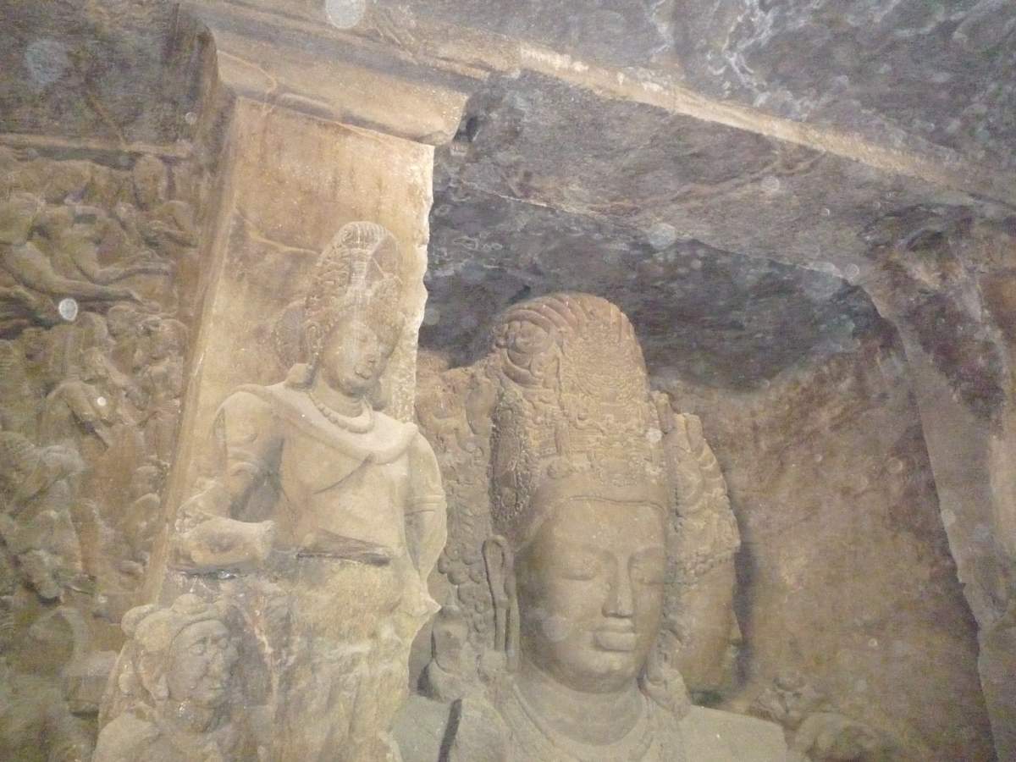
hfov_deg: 61.7
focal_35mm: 29
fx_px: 851
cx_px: 508
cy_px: 381
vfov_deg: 48.2
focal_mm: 4.4
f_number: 2.8
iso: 1600
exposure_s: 1/4
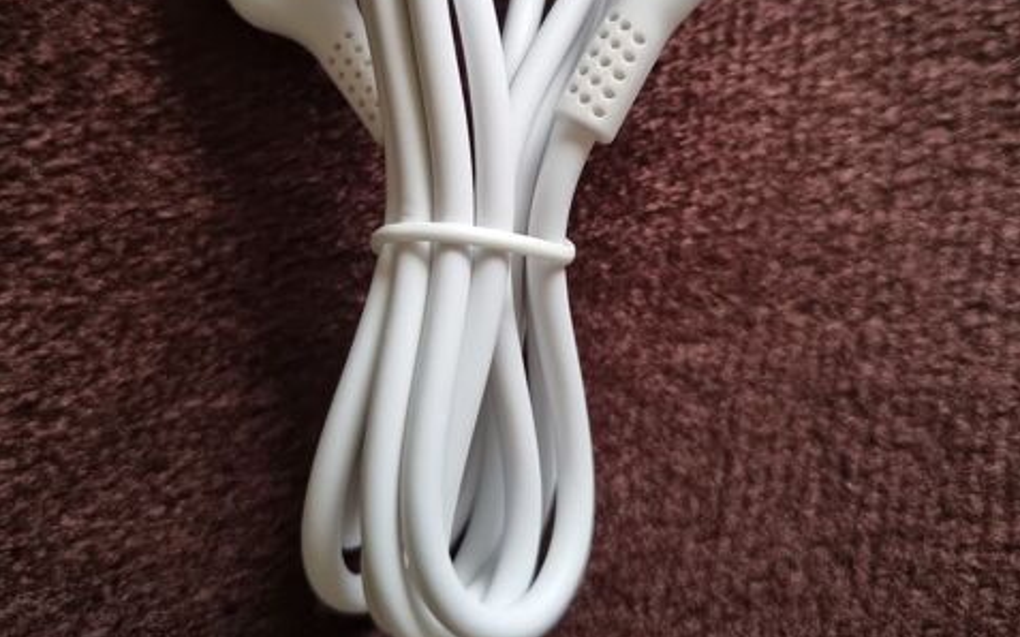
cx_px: 509
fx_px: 1028
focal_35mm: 37
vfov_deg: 33.6
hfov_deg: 52.8
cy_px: 141
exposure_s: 1/25
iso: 640
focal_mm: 5.4
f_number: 1.8
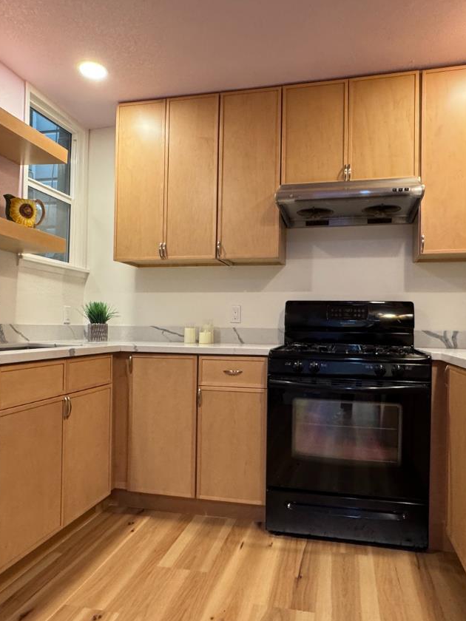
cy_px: 320
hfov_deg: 54.8
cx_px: 248
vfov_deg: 69.4
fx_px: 449
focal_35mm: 25
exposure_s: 1/60
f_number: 2.2
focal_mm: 2.22
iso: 250
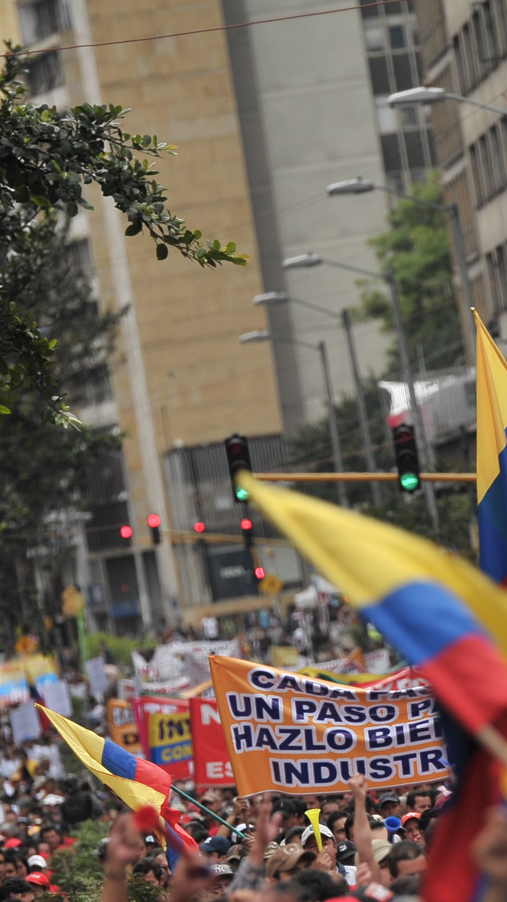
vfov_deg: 4.6
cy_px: 646
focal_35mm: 471
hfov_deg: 2.6
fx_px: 11259
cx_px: 603
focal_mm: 200
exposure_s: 1/2000
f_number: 3.5
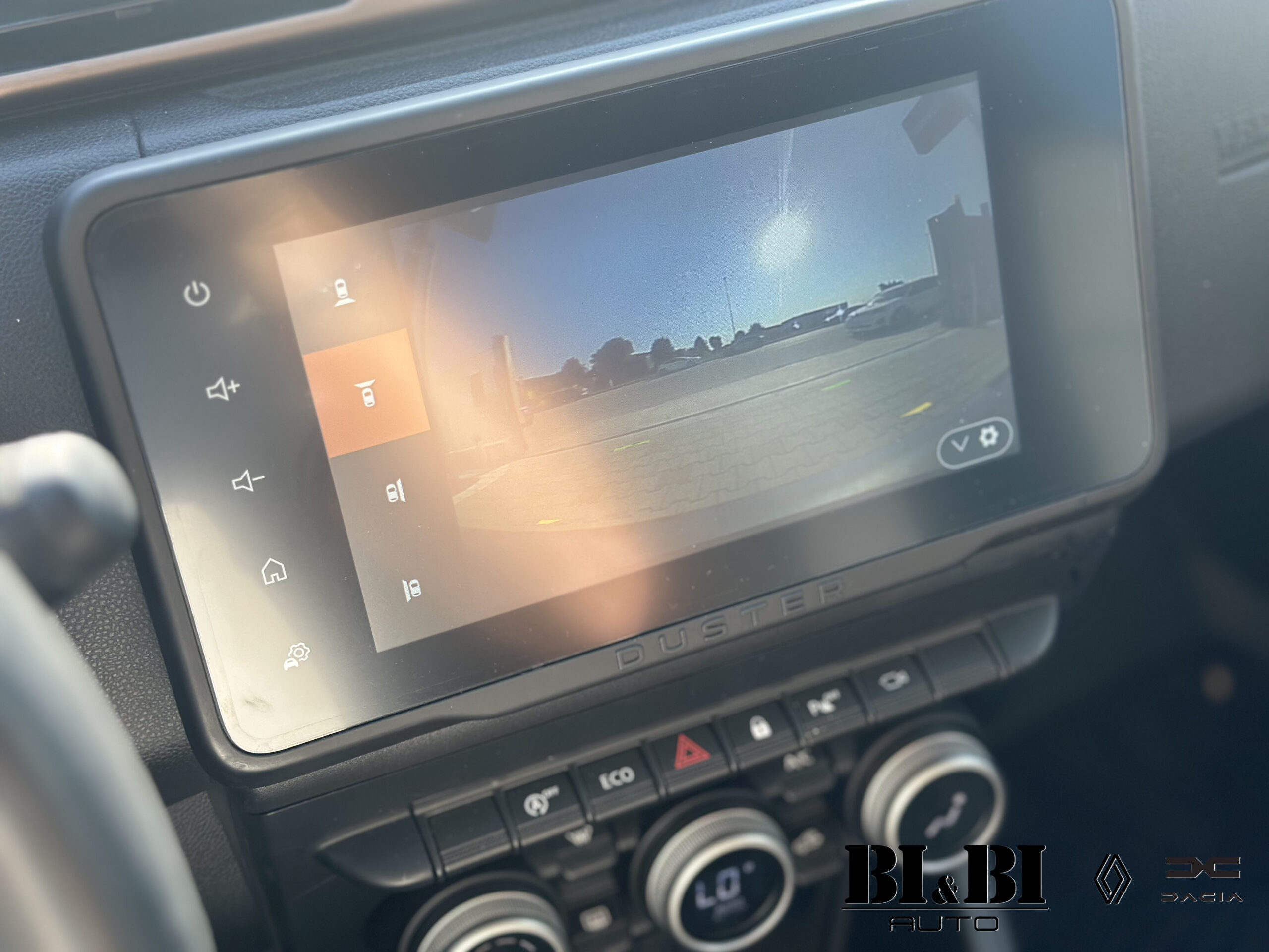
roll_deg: +1.8
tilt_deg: -40.4
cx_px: 634
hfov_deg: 39.7
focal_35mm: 48
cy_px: 476
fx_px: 1760
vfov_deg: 30.3
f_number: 1.78
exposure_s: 1/383
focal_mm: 6.86
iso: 80
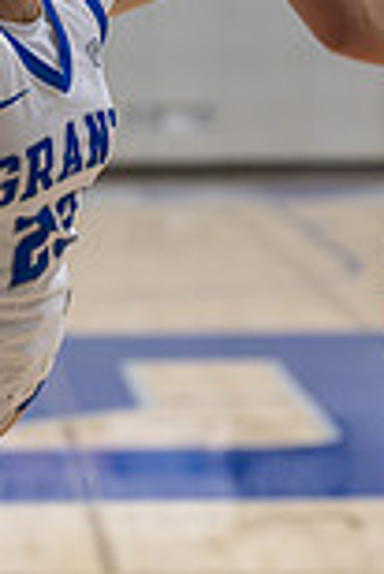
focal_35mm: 268
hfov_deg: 5.1
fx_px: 4278
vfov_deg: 7.7
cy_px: 183
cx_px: -52
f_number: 2.8
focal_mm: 92
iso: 5600
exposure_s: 1/1000
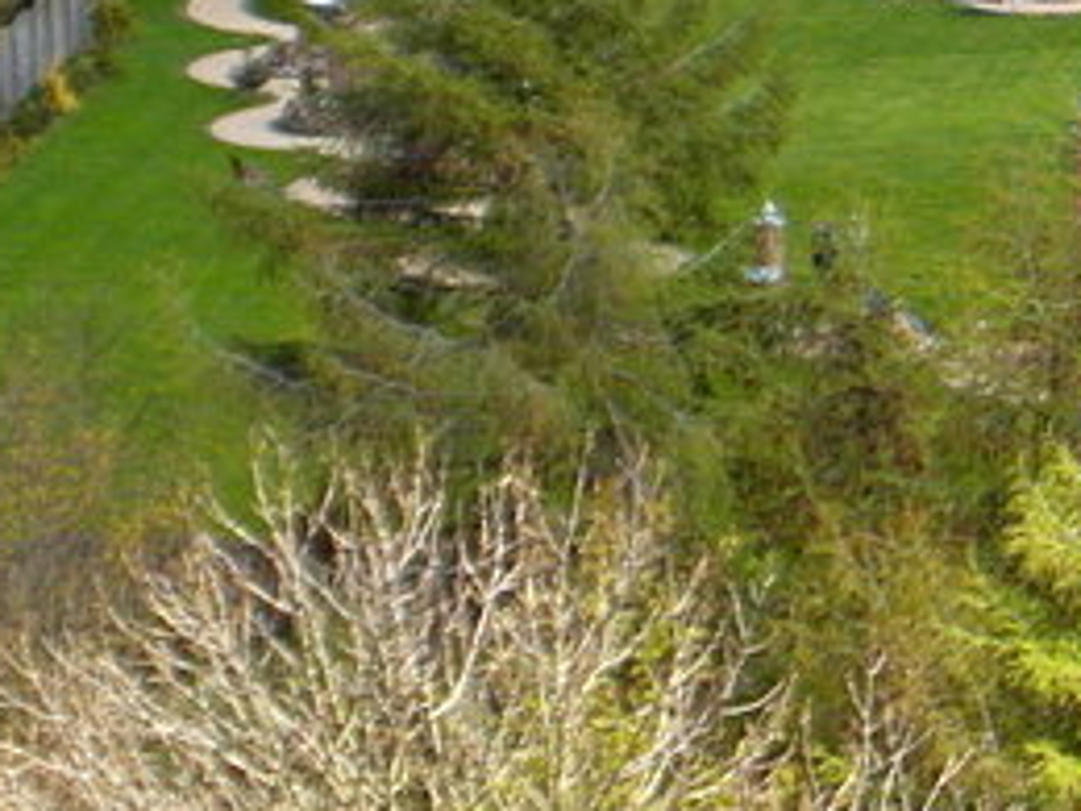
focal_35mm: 369
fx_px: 11523
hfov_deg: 5.3
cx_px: 1609
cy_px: -96
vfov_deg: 4.0
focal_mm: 19.5
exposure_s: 1/180
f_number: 4.4
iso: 100
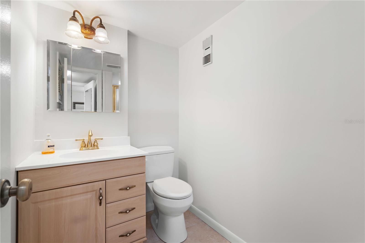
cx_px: 182
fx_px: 162
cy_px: 122
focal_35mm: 16
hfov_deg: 96.7
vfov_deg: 73.7
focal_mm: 16
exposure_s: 1/3
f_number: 8
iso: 400
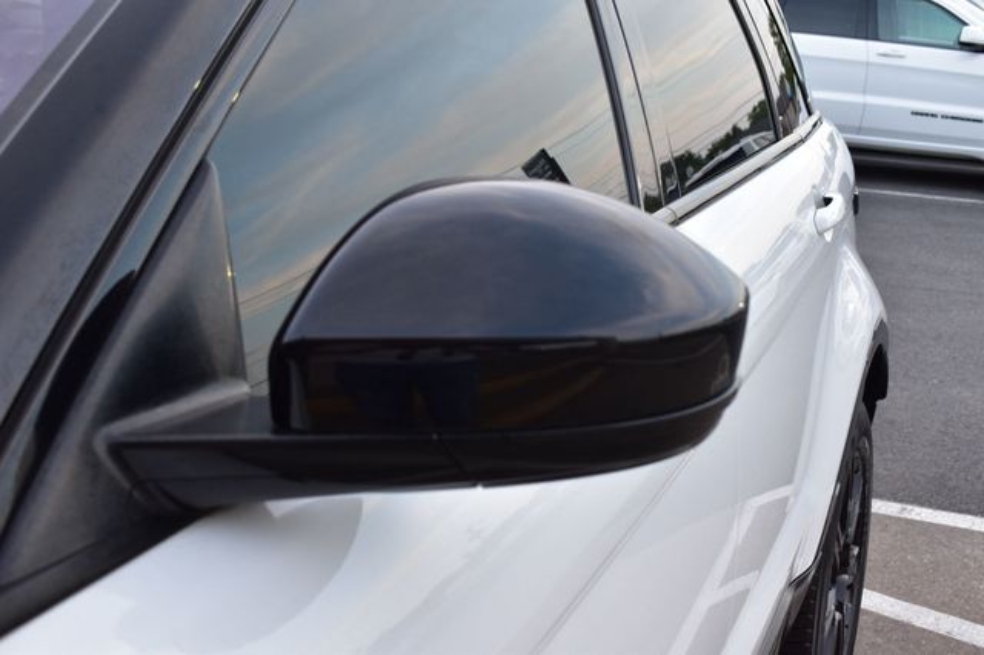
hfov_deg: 41.1
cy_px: 328
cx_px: 492
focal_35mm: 48
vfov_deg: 28.0
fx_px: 1311
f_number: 8
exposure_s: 1/50
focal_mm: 32
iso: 400
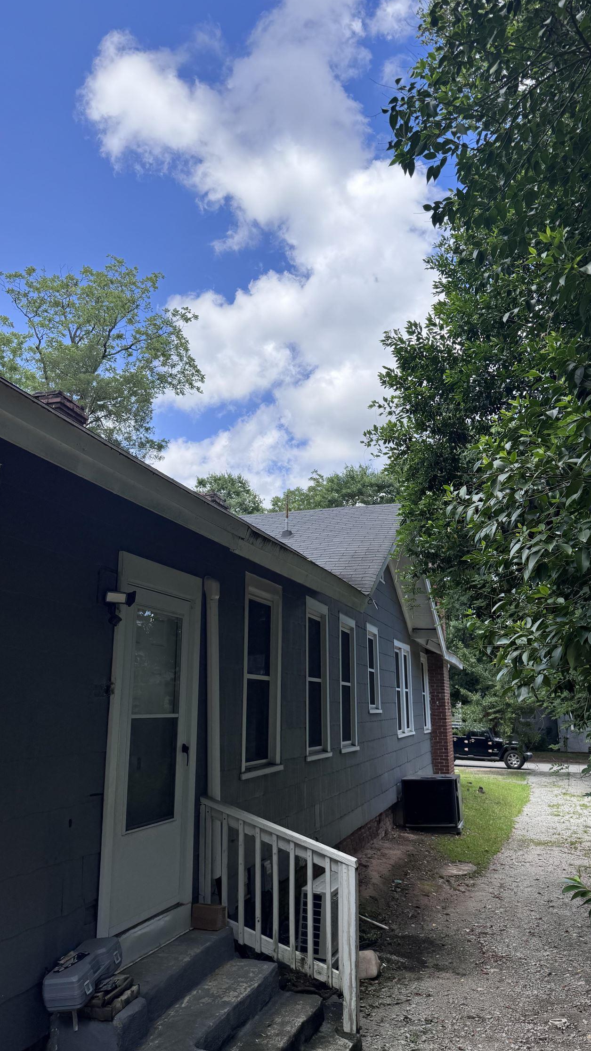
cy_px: 523
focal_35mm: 27
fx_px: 752
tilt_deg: +12.3
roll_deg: +2.5
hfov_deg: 42.9
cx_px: 309
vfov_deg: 69.9
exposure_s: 1/2959
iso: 80
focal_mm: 6.76
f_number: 1.78
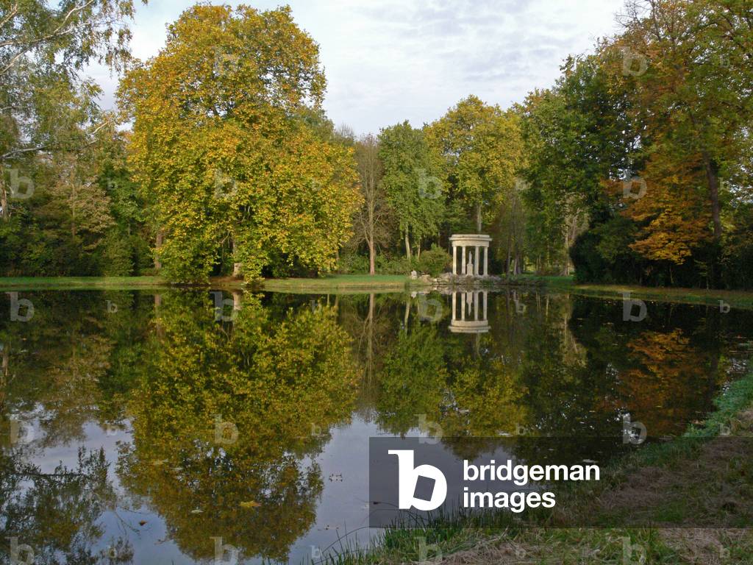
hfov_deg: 52.6
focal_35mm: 35
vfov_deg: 40.7
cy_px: 282
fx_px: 761
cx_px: 376
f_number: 9
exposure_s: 1/125
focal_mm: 7.4
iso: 200
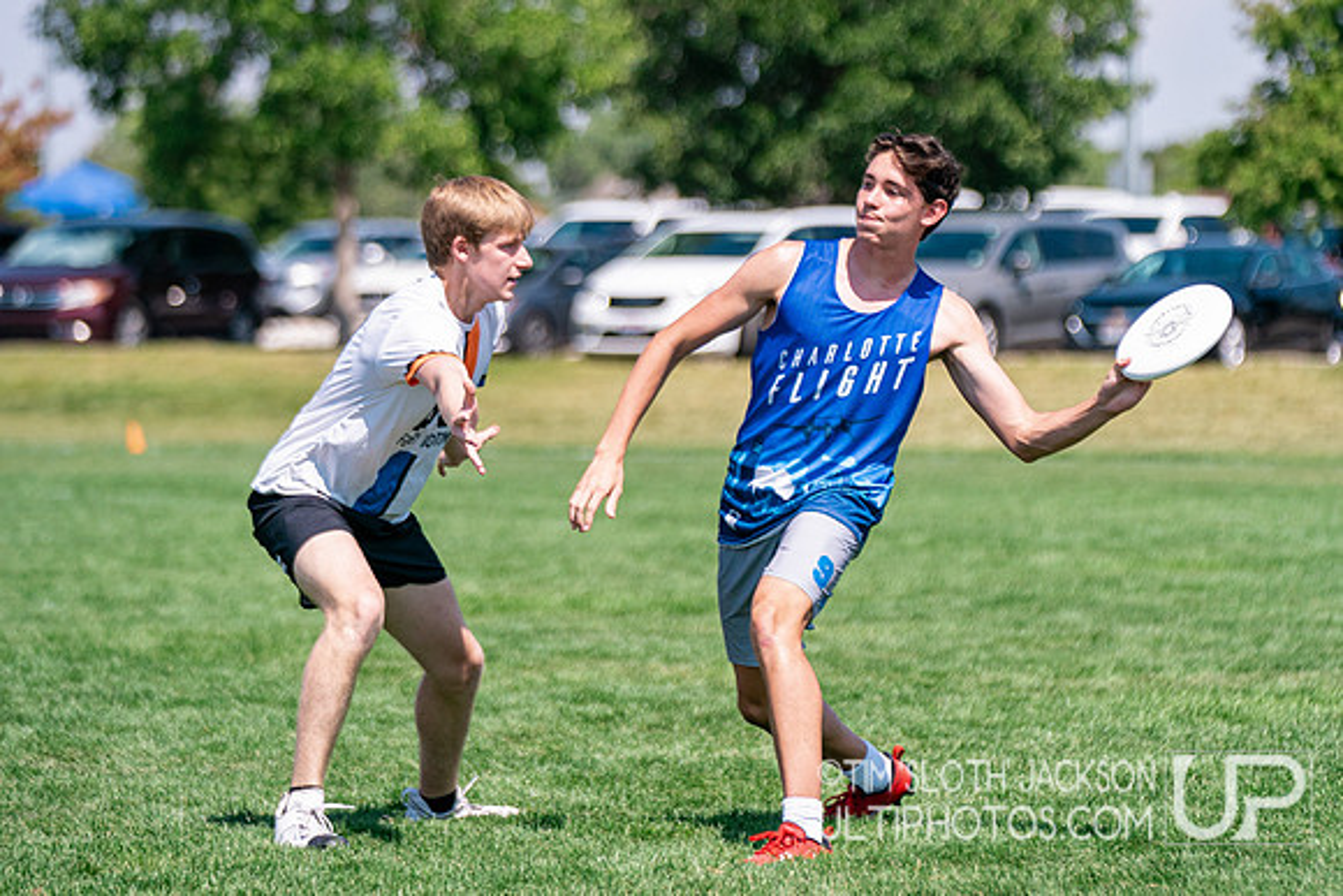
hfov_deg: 10.1
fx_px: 7620
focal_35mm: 204
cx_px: 801
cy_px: 398
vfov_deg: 6.7
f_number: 2.8
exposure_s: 1/6400
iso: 320
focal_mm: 136
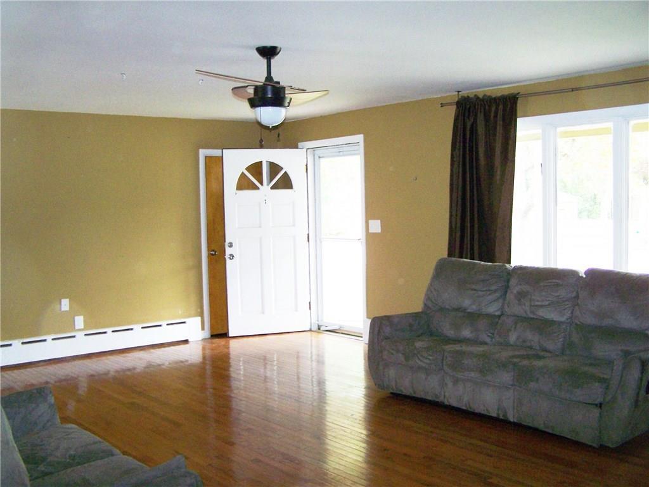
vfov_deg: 37.7
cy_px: 244
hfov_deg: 49.0
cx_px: 324
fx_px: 712
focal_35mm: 38
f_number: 2.8
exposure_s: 1/60
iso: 160
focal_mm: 6.3
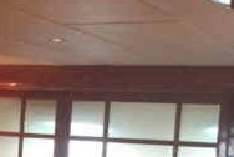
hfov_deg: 16.0
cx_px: -46
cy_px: 223
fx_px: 801
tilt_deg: -7.6
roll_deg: -1.3
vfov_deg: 10.8
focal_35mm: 123
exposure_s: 1/33
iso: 80
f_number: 2.2
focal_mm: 4.15
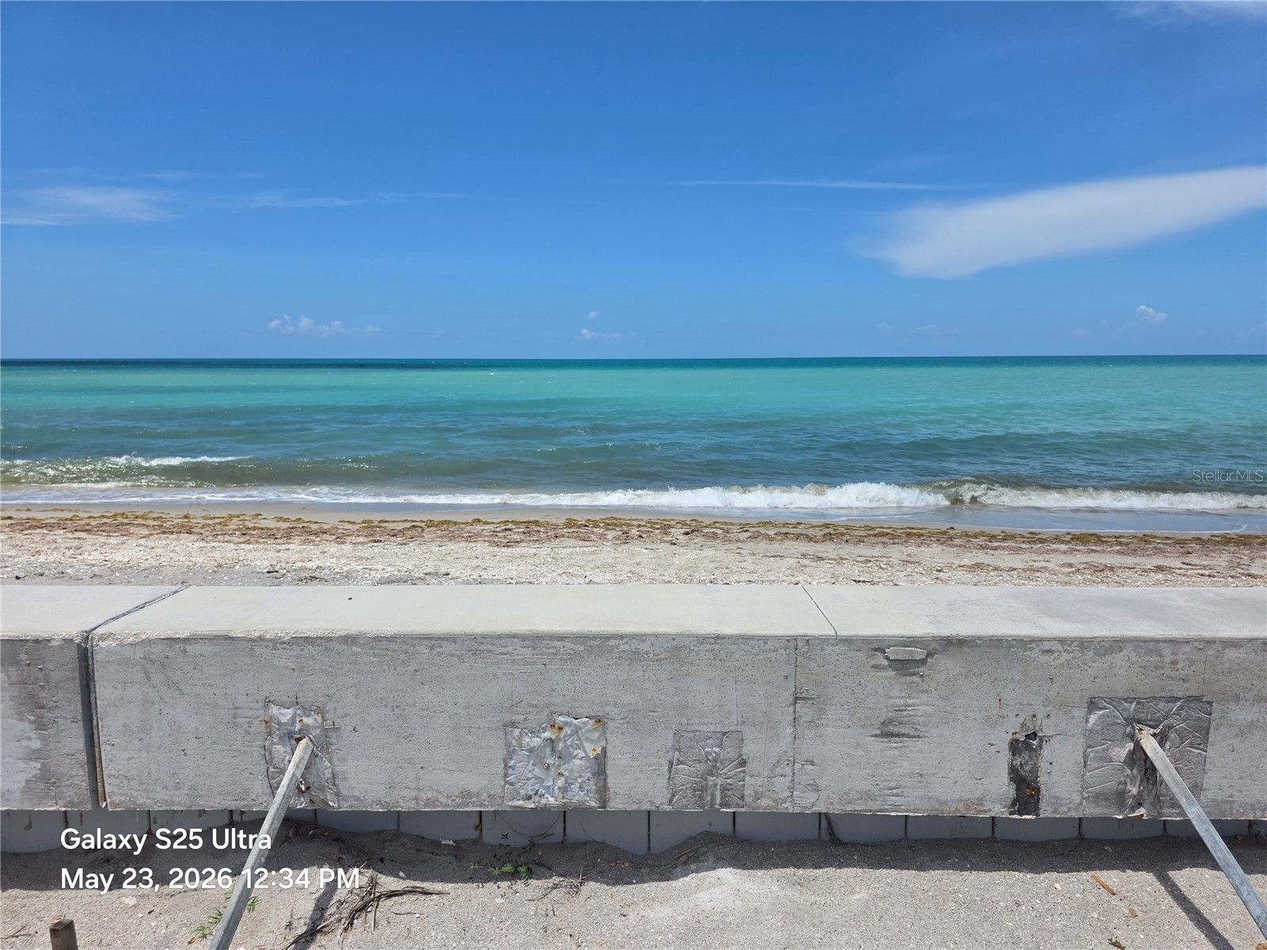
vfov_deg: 58.9
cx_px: 634
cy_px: 475
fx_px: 842
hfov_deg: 73.9
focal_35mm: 23
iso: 64
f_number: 1.7
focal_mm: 6.3
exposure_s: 1/7944
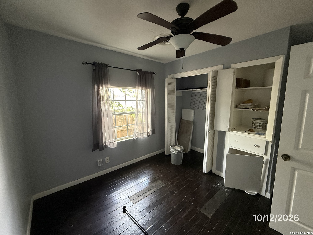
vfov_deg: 85.7
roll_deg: +0.3
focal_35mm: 14
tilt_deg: -8.2
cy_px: 118
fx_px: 127
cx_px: 156
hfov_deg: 102.1
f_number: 2.2
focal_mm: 2.22
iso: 320
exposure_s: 1/66
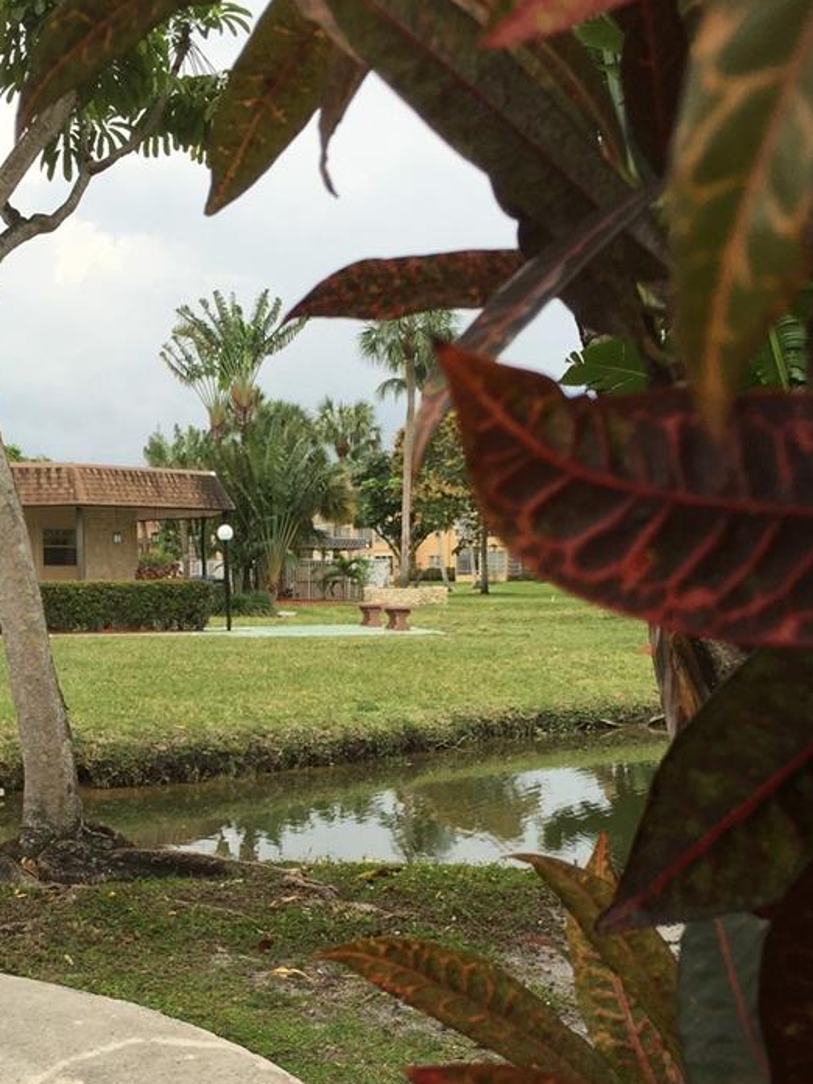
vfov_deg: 37.1
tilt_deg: -6.8
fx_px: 1566
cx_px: 192
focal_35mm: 50
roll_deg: +1.1
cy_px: 830
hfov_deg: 28.6
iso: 32
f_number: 2.2
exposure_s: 1/706
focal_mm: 4.15
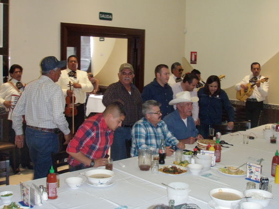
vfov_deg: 33.5
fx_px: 346
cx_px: 144
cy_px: 91
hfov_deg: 43.9
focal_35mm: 43
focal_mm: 6.7
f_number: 3.5
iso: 400
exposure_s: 1/30
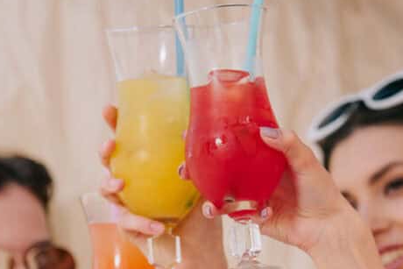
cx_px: 256
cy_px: 261
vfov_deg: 5.6
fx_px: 2743
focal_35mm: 245
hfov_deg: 8.4
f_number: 2.8
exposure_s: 1/1600
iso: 100
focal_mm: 110
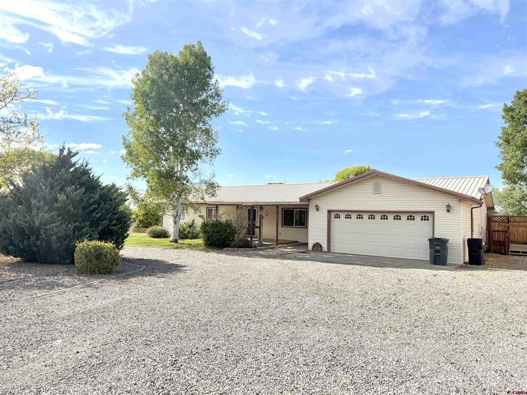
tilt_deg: +4.9
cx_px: 264
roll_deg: -1.9
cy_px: 198
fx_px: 365
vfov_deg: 56.8
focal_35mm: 24
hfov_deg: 71.6
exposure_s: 1/5714
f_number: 1.78
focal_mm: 6.76
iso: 80
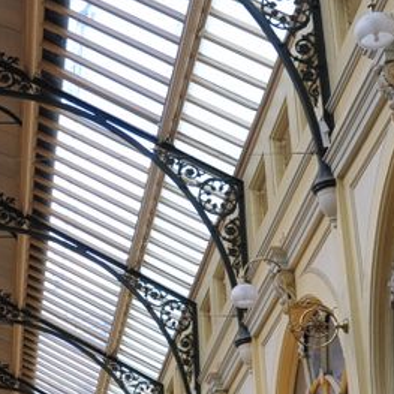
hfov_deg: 15.5
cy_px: 304
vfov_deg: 15.9
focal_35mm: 109
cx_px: -52
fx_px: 1404
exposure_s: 1/50
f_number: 8
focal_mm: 22
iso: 400
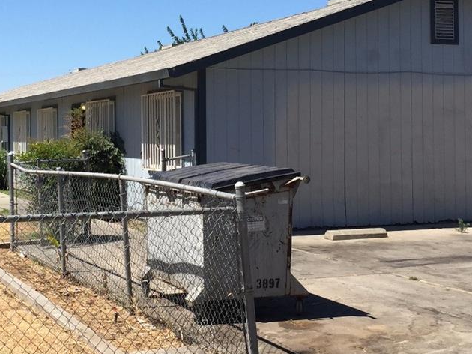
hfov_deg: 28.1
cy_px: 146
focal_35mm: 69
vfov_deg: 21.3
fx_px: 940
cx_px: 175
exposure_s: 1/1883
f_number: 2.2
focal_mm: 4.15
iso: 32
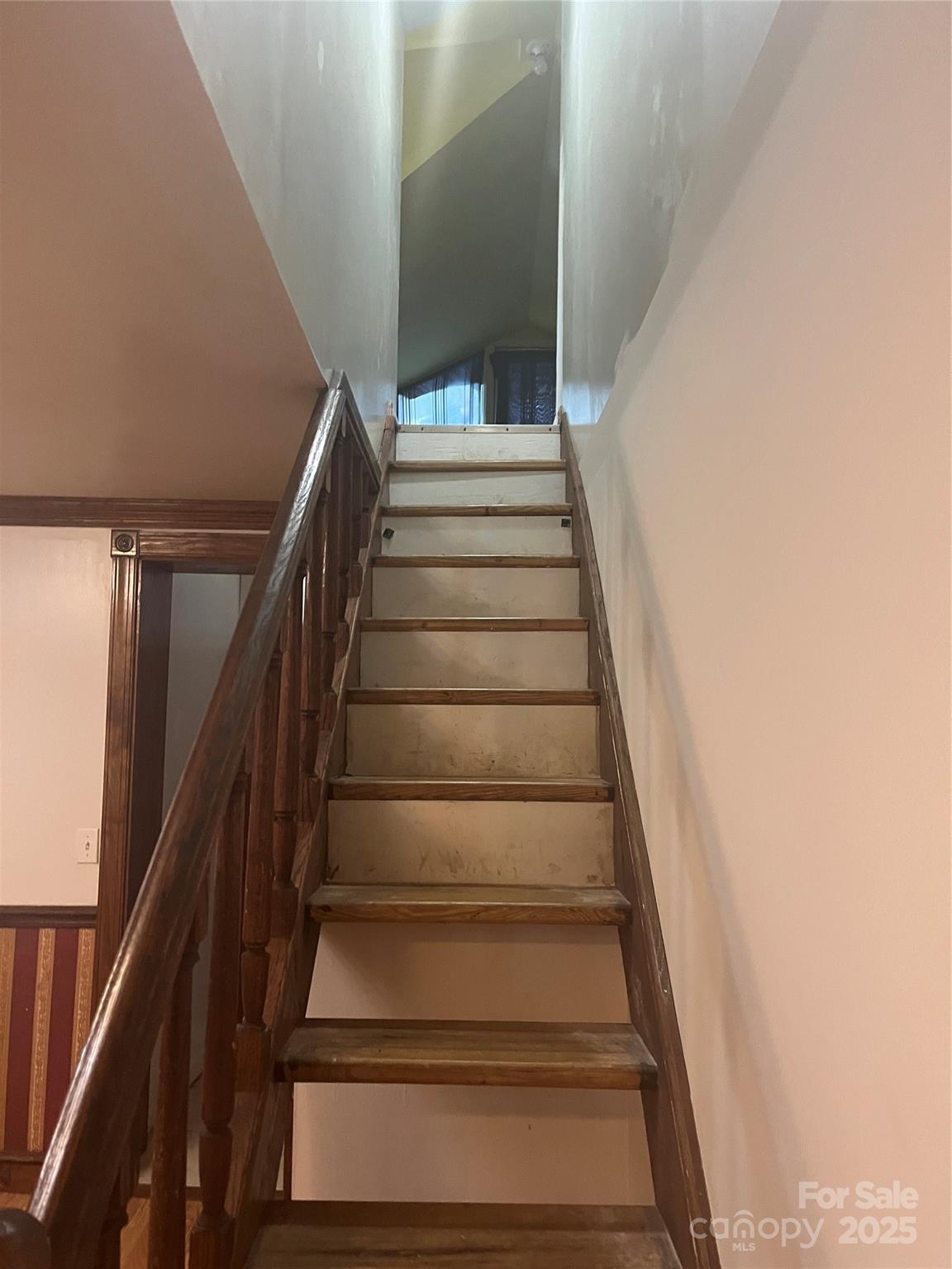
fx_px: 953
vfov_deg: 67.3
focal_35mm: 26
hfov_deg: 53.1
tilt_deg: +8.1
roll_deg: +1.3
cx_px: 476
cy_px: 634
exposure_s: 1/40
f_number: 1.6
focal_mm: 5.1
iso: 400
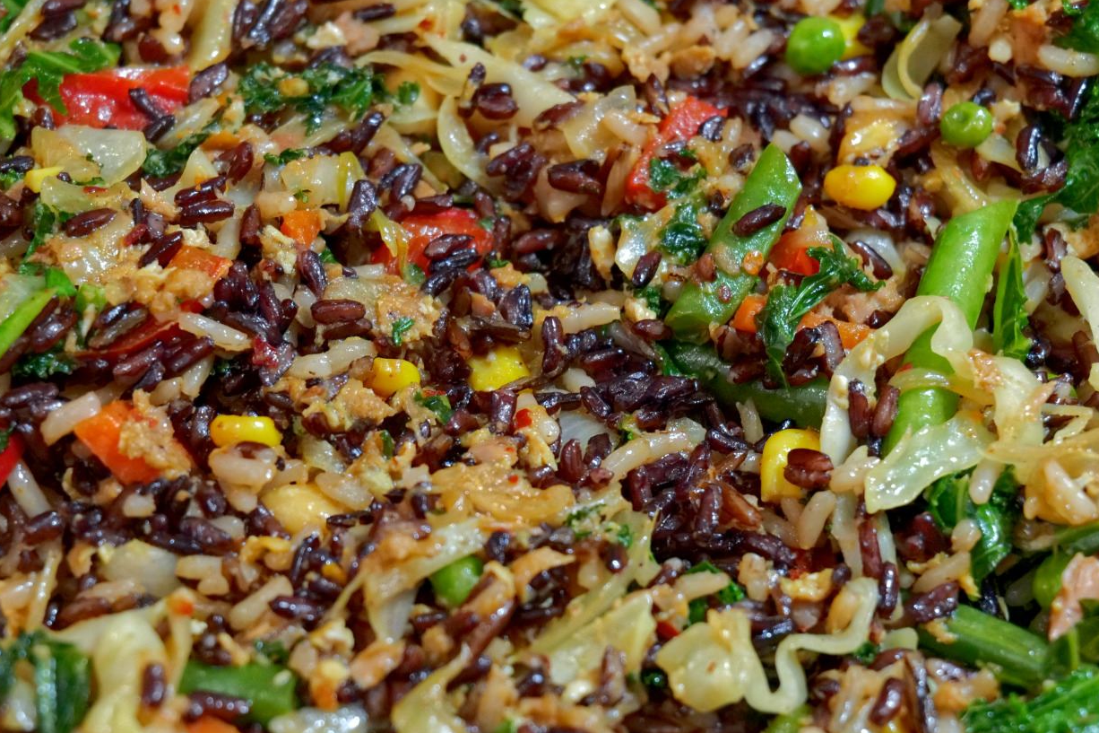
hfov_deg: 21.7
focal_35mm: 94
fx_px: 2869
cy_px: 411
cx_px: 461
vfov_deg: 14.5
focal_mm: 60
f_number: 7.1
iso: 6400
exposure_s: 1/60
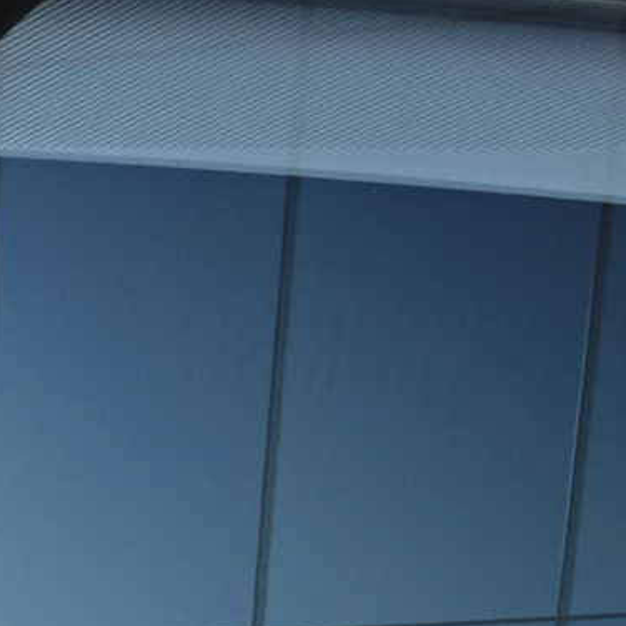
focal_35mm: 141
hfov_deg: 11.4
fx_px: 2885
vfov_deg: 10.7
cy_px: 1454
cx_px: -549
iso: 3200
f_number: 11
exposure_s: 1/50
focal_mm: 24.8
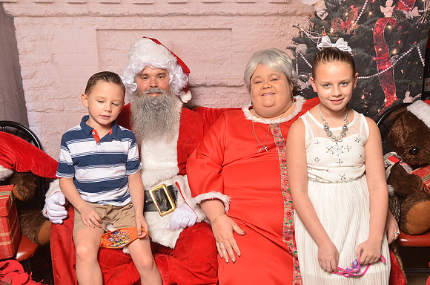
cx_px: 215
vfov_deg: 30.7
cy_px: 142
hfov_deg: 45.0
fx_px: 518
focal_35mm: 44
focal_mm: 29
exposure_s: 1/60
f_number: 5.6
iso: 400
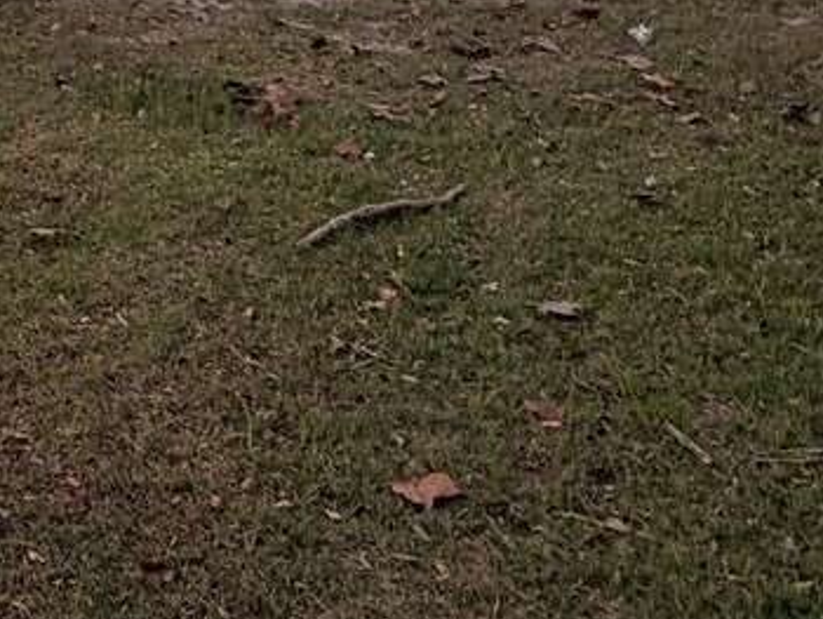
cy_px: -304
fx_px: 1523
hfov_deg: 26.9
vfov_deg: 19.9
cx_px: -153
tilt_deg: -0.5
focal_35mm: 64
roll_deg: +0.8
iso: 40
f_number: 2.2
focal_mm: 2.22
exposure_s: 1/148
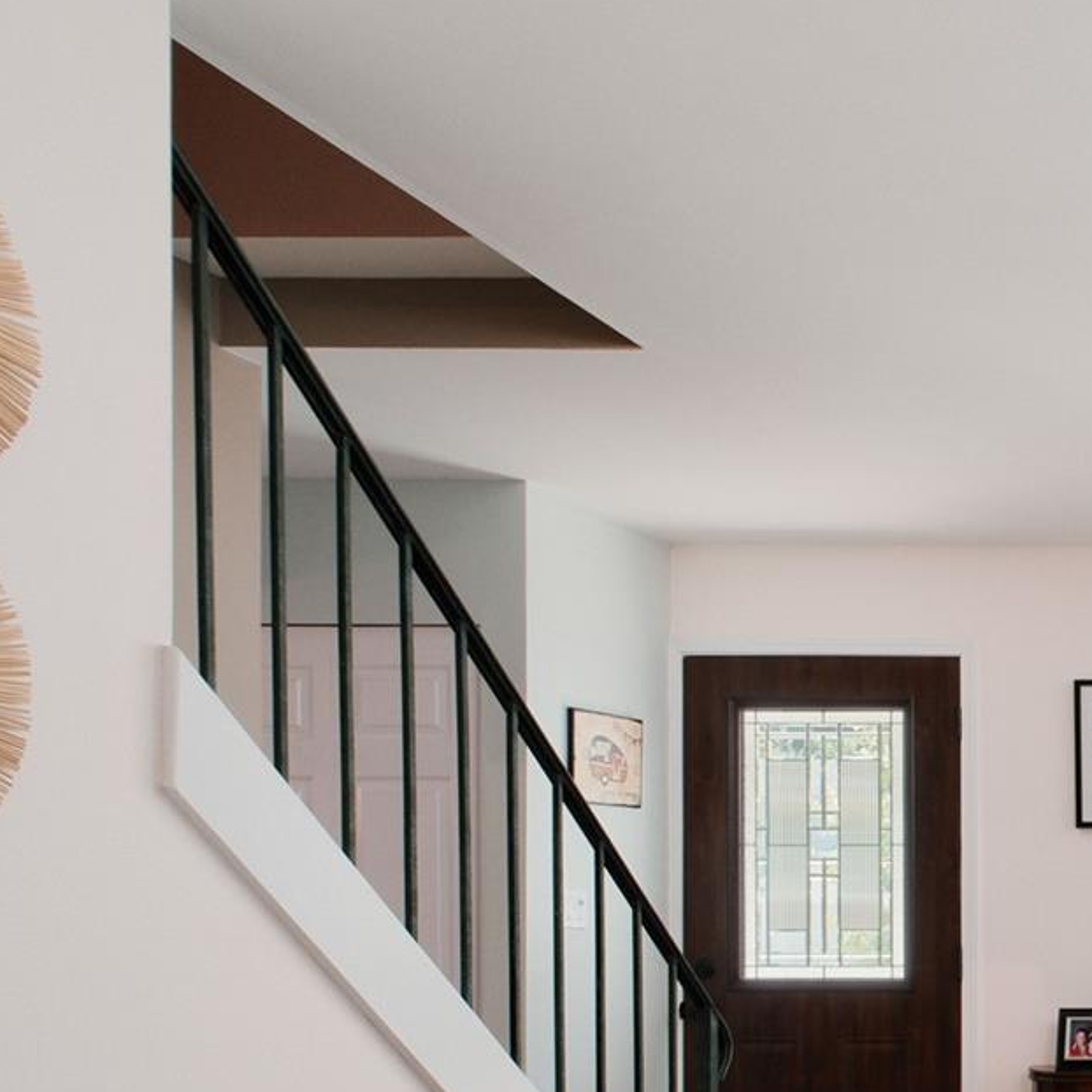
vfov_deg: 38.2
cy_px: 905
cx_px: 1596
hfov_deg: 28.2
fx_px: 1499
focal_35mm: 42
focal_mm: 10
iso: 800
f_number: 8
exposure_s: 1/250
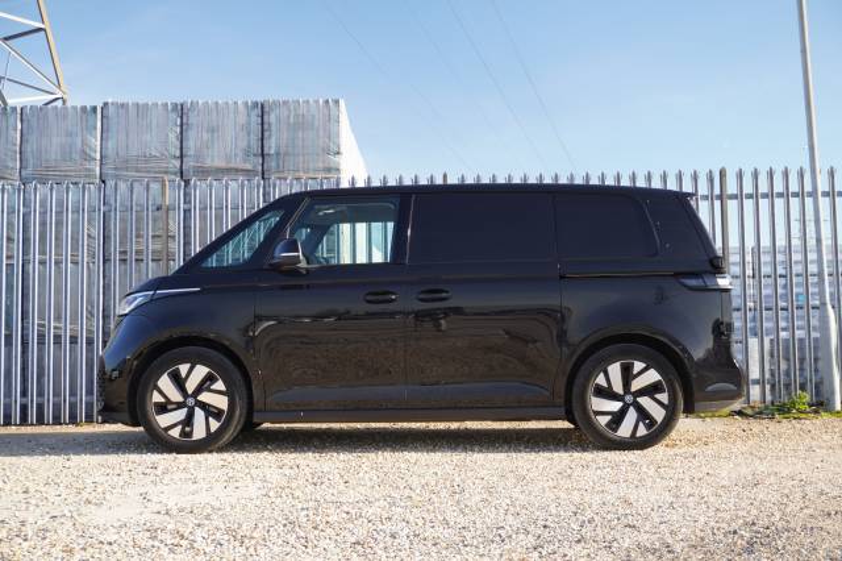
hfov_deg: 41.1
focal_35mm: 48
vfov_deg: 28.0
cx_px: 421
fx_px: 1122
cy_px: 280
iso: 100
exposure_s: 1/60
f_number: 4.5
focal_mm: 32
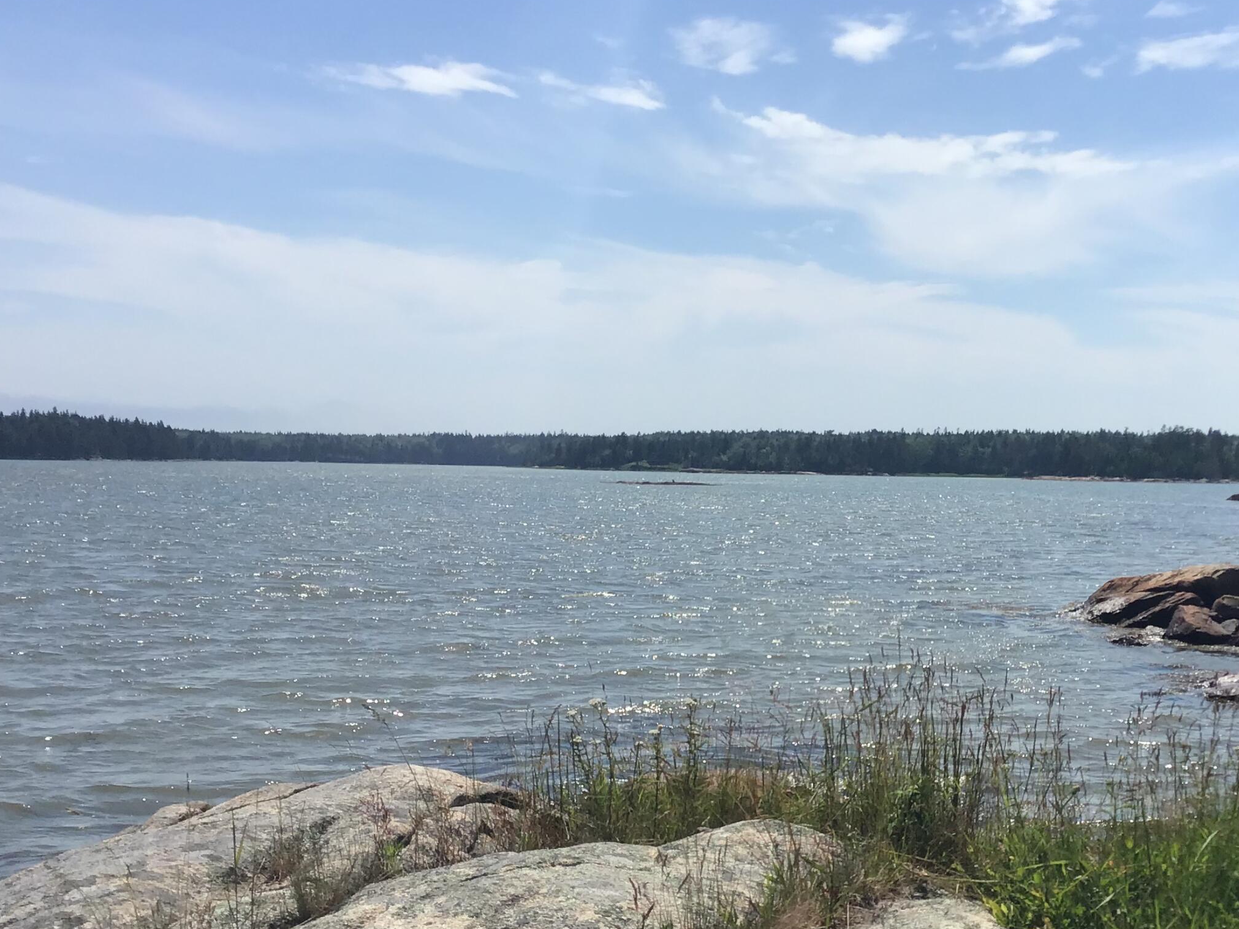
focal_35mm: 46
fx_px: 1646
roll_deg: +0.1
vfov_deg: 31.2
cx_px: 827
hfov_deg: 40.7
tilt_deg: -4.9
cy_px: 632
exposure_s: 1/2398
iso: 25
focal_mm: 3.3
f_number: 2.4
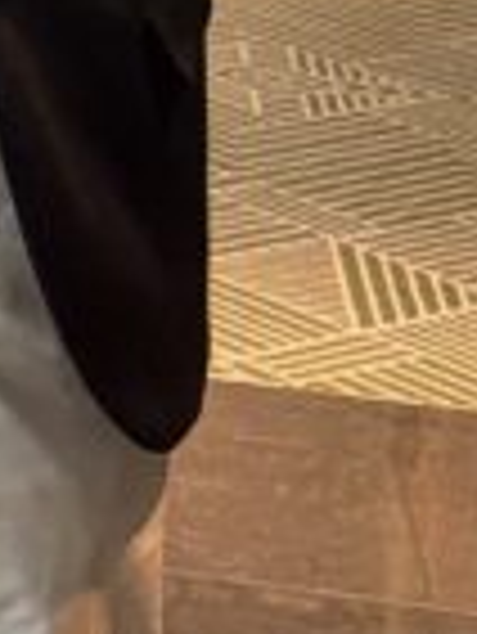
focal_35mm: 174
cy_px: -270
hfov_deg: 7.5
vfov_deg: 11.0
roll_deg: -0.8
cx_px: -954
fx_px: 3192
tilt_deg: -10.3
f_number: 1.78
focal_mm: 6.76
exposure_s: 1/150
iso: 320
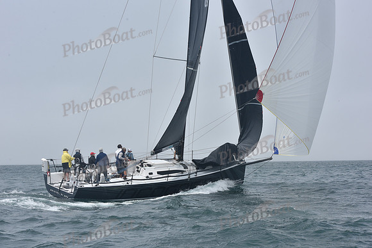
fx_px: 723
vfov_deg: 19.5
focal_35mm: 70
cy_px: 124
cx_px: 186
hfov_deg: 28.8
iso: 250
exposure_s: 1/800
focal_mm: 70
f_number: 11
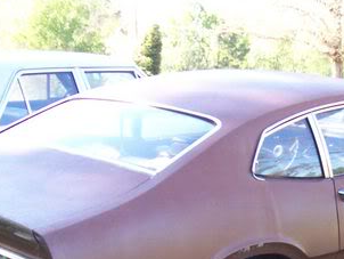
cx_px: 302
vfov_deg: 16.3
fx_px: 895
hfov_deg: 21.3
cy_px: 224
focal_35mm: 90
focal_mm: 5.6
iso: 80
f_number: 2.7
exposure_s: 1/101
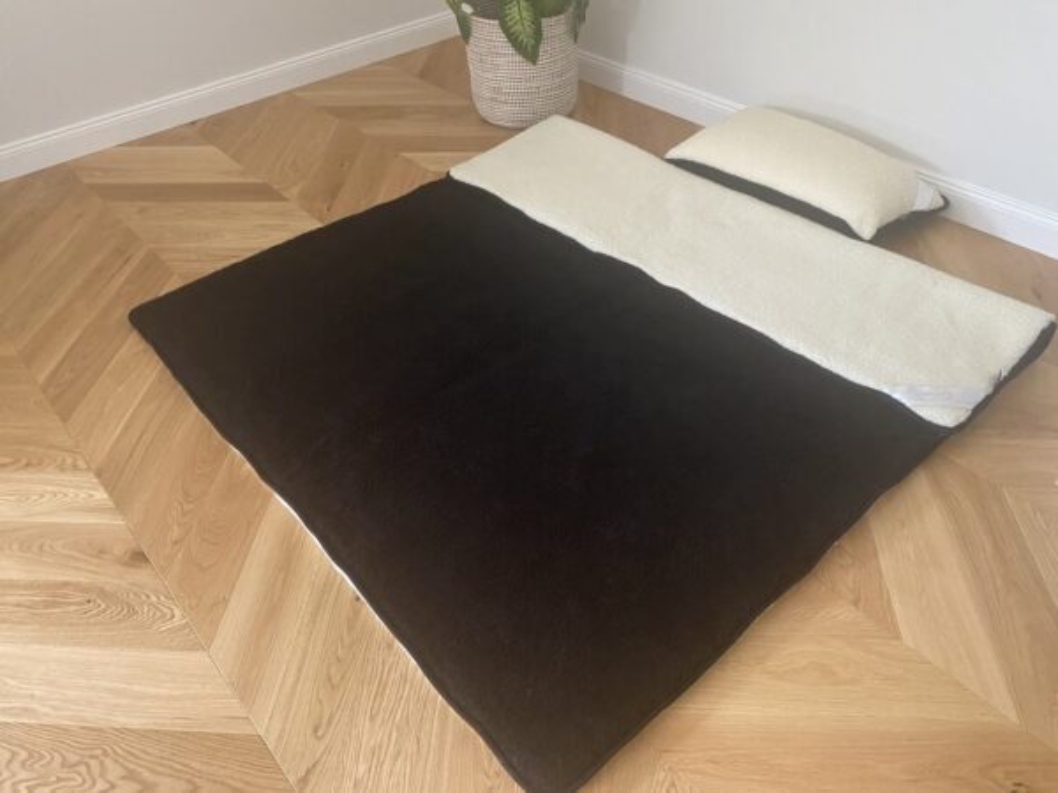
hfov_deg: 67.3
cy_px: 396
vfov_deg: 53.1
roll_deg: +2.9
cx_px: 529
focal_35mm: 26
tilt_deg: -42.7
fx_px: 795
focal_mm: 4.25
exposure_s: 1/54
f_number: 1.8
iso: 500
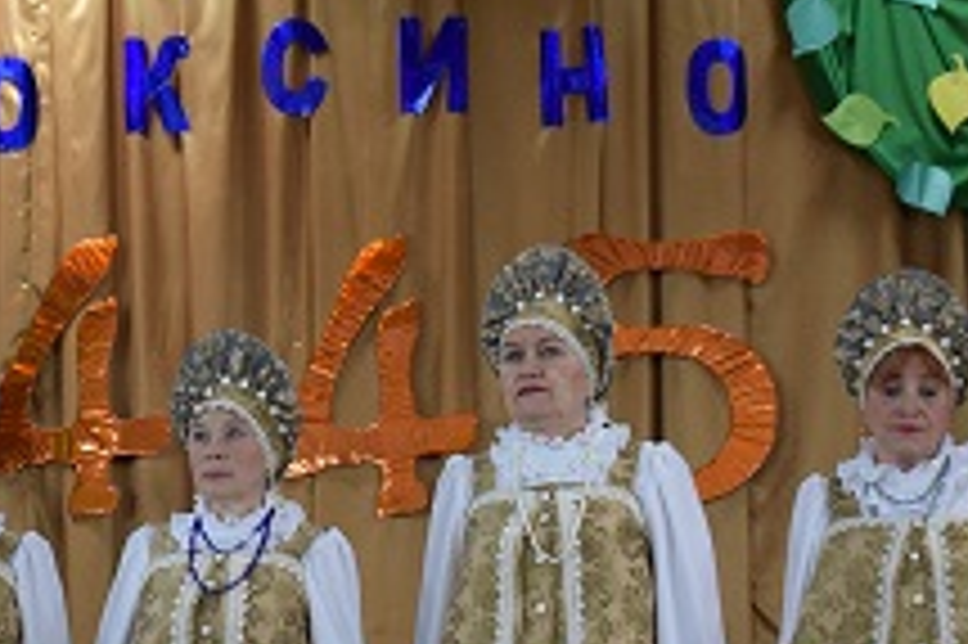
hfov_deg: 16.3
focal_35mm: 126
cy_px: 707
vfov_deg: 10.8
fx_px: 3377
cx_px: 441
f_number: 4
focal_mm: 25
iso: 1100
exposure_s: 1/60
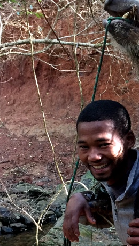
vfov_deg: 30.0
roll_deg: -0.6
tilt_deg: -10.6
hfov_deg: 16.4
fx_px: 459
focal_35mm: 70
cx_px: 175
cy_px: 159
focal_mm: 4.15
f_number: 2.2
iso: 80
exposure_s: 1/30
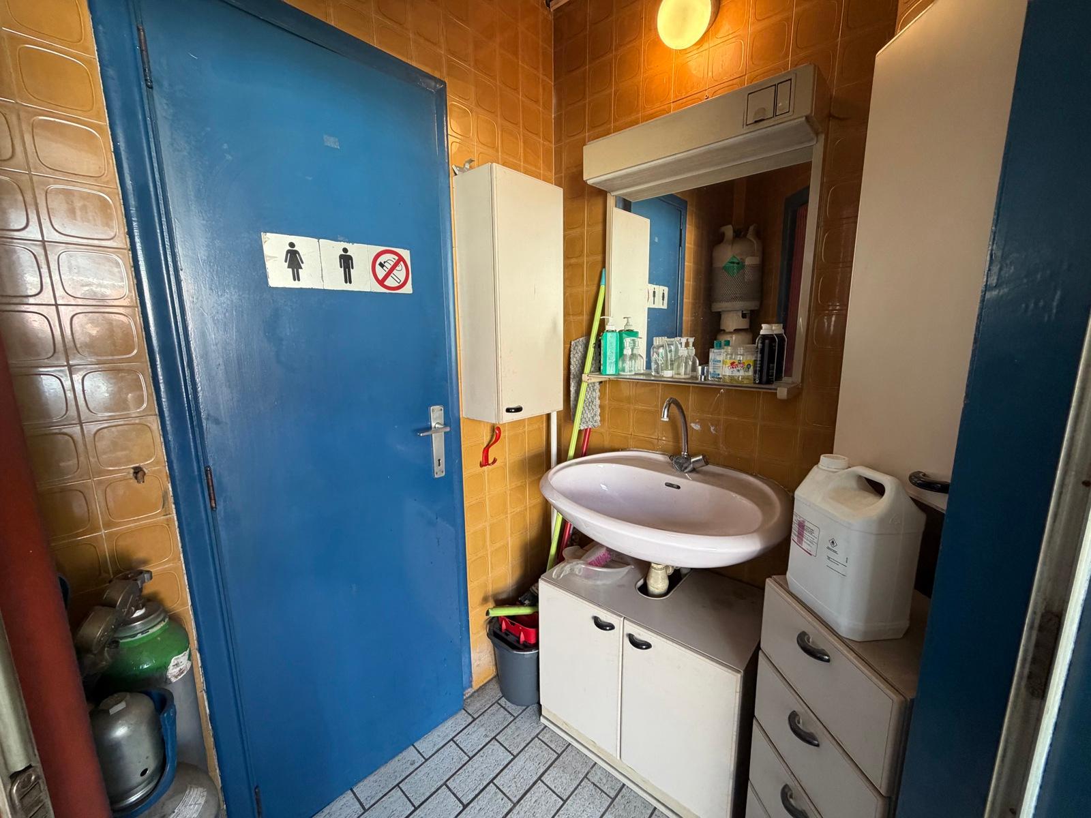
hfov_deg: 102.1
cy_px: 409
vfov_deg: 85.7
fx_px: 441
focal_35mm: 14
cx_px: 546
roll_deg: +0.6
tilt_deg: -10.1
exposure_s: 1/96
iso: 320
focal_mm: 2.22
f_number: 2.2
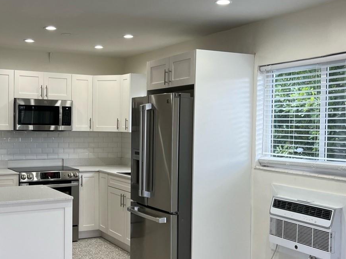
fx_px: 479
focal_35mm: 48
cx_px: 121
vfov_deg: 30.2
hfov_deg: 39.3
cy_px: 131
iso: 64
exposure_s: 1/161
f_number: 1.5
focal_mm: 5.7
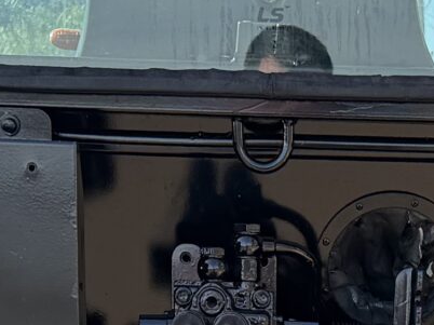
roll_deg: +2.4
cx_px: 337
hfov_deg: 12.9
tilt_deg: -15.9
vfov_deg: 8.7
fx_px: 1917
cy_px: 827
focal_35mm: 153
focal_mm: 6.76
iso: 80
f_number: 1.78
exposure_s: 1/1091
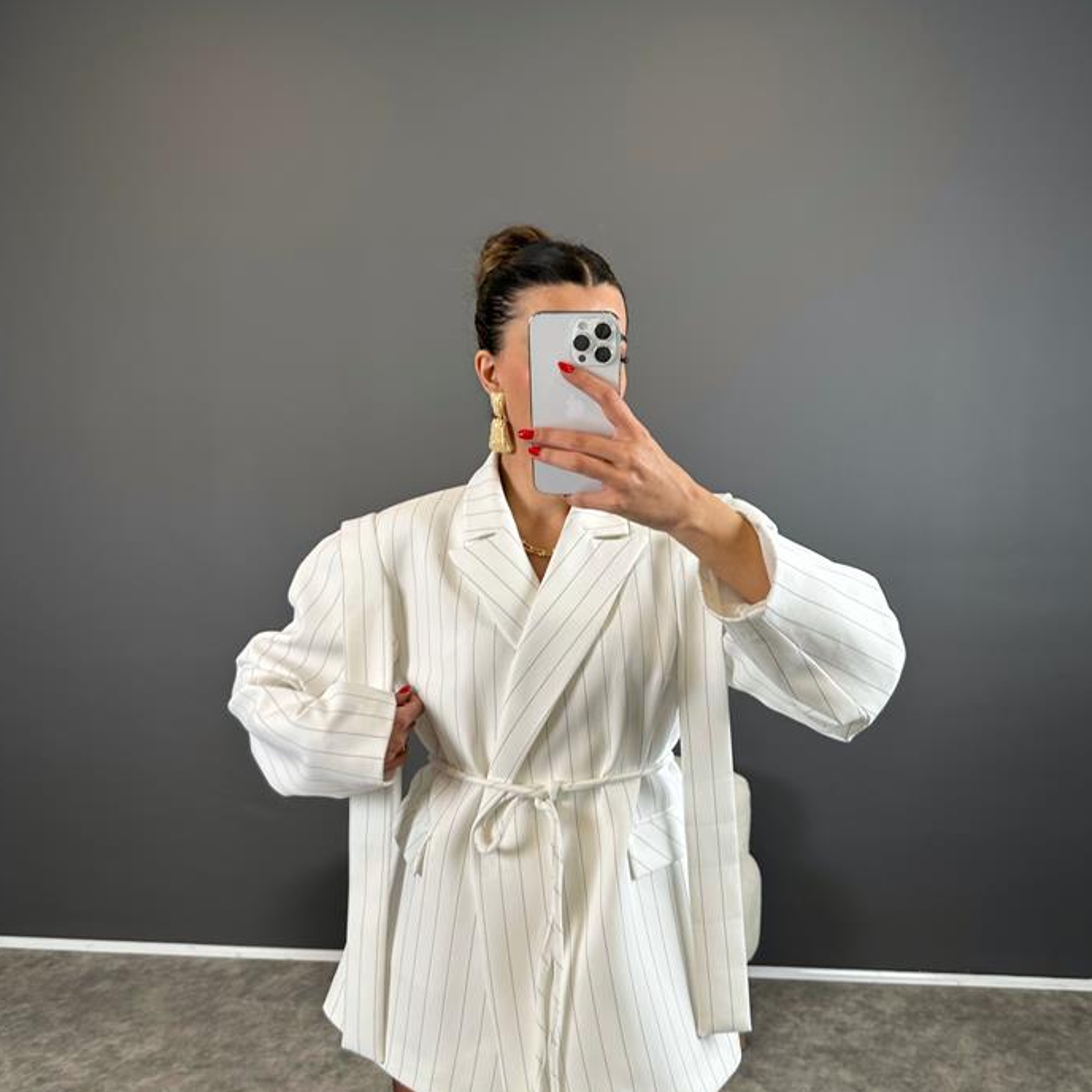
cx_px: 552
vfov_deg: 55.6
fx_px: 1035
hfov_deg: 55.6
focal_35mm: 29
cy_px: 589
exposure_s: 1/100
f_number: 1.78
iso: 64
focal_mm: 6.86
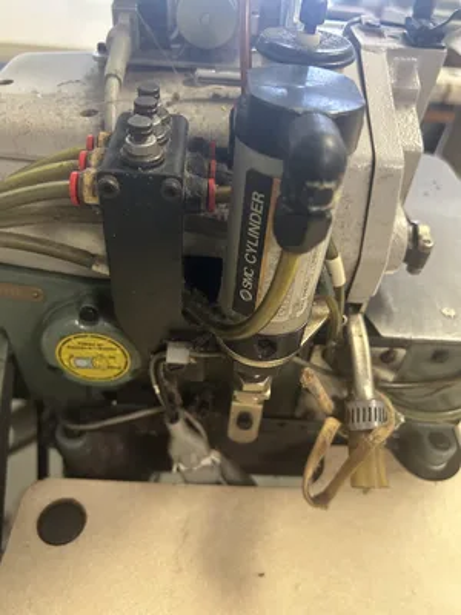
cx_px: 230
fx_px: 462
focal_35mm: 26
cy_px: 308
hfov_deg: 53.1
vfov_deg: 67.3
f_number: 1.5
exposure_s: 1/60
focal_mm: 5.7
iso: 320
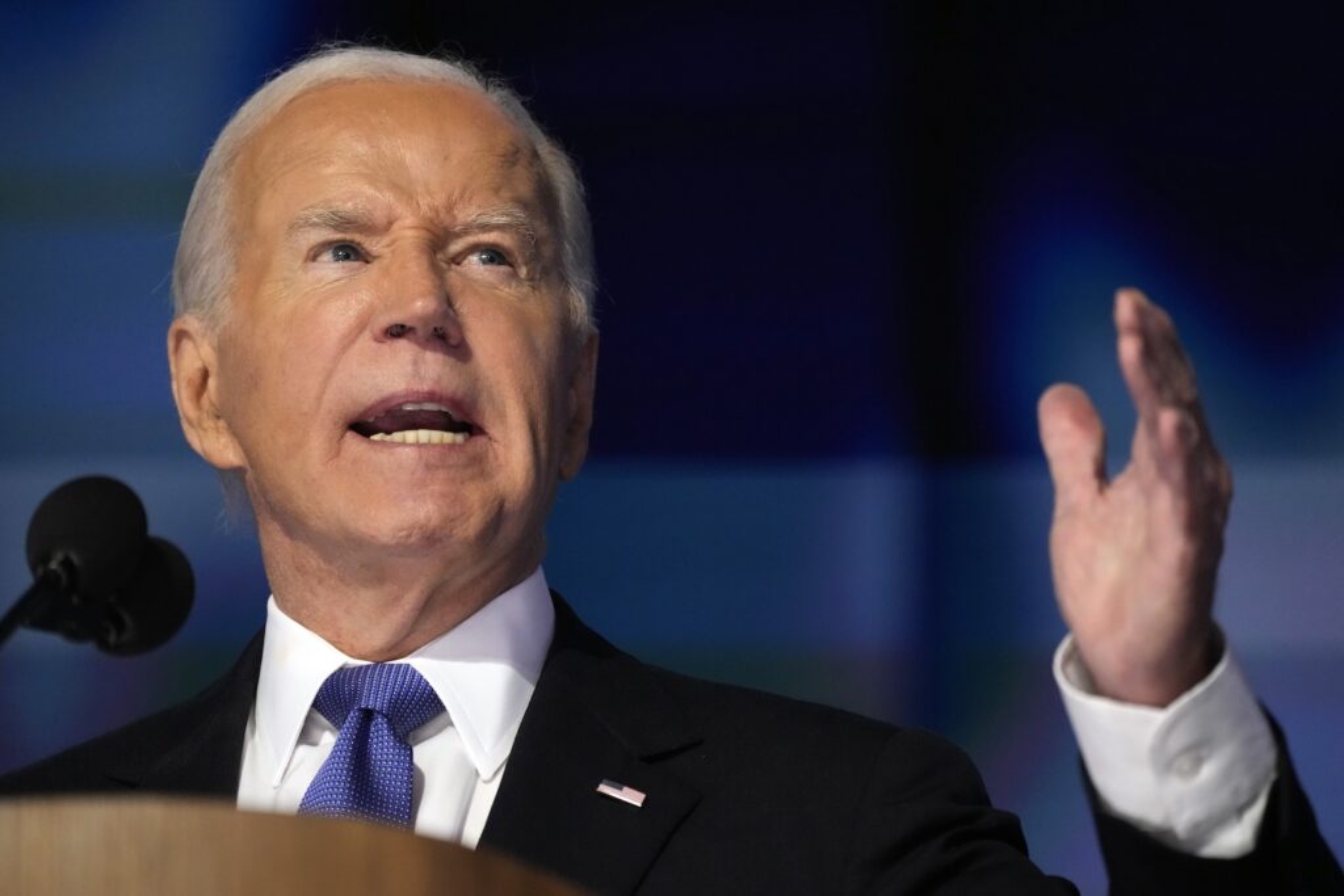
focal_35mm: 400
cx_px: 672
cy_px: 448
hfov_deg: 5.2
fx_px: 14934
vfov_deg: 3.4
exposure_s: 1/200
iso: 5000
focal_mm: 400
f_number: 5.6
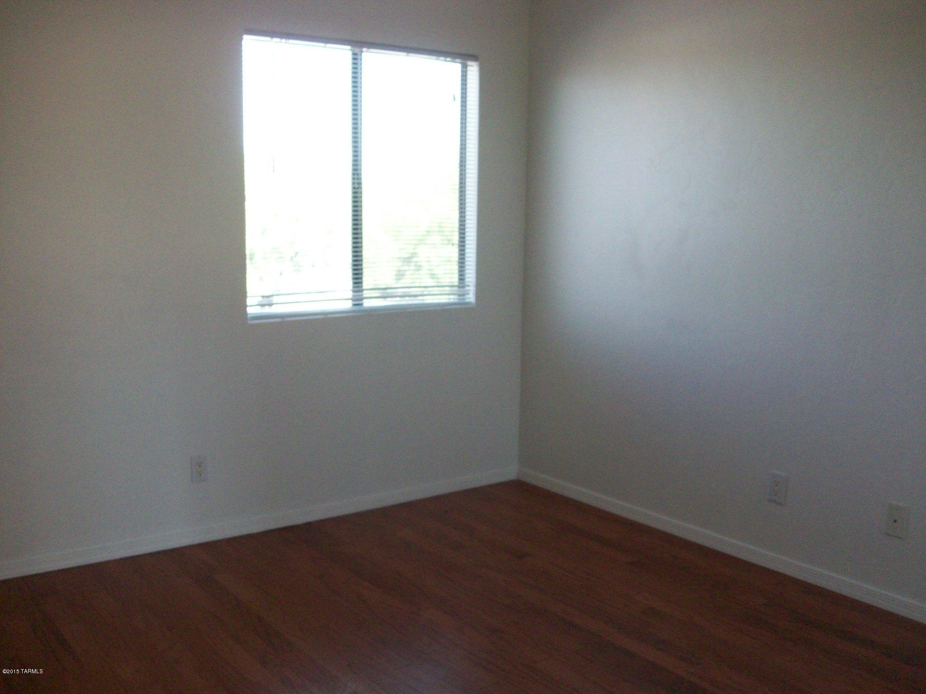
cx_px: 463
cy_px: 347
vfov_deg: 41.8
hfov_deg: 54.0
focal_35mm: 34
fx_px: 910
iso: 160
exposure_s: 1/75.7
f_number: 2.8
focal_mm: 5.7
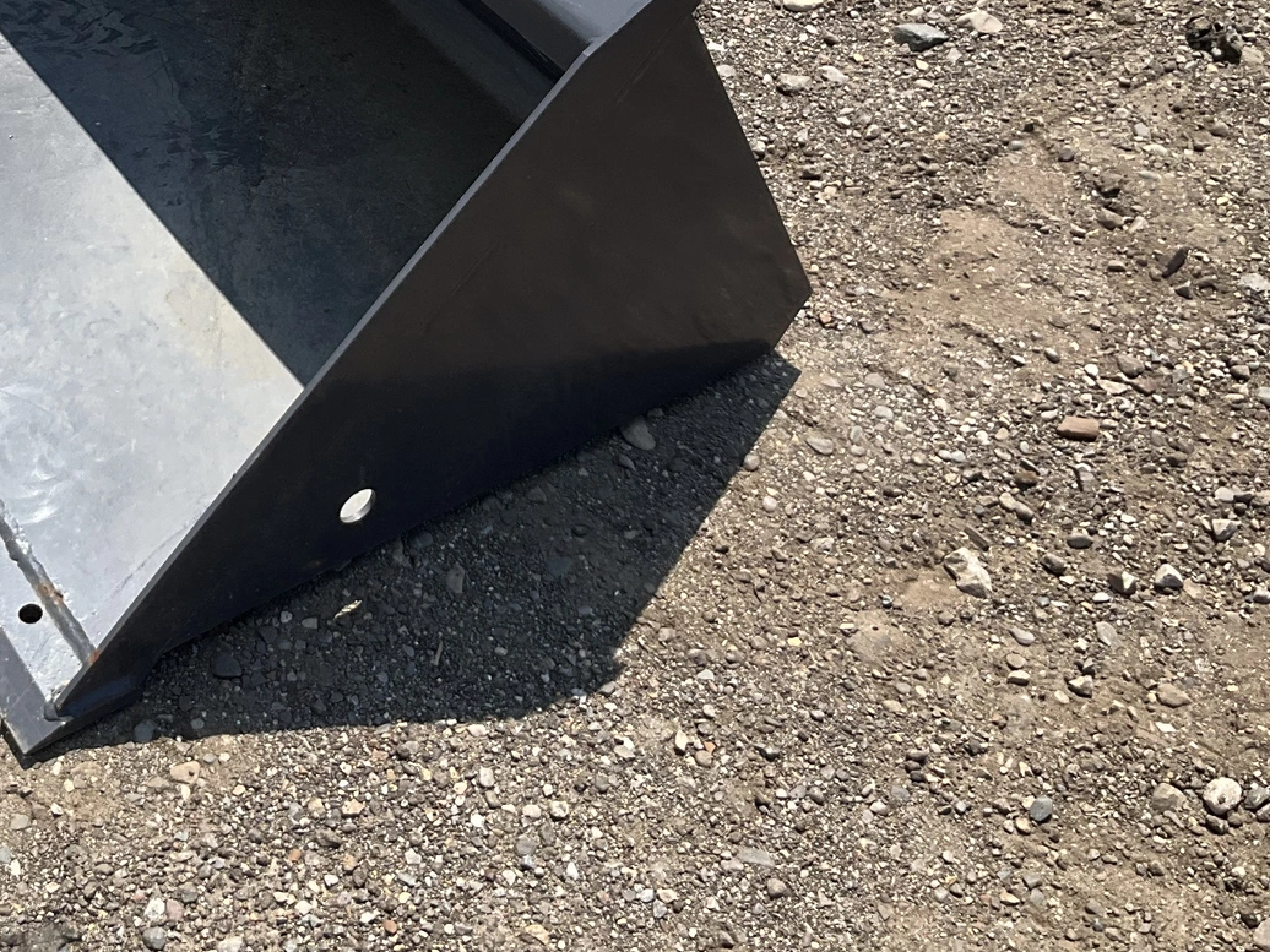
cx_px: 229
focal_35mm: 56
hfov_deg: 33.2
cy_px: 96
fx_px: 2055
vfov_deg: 25.3
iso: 25
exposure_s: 1/1121
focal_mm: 3
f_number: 1.8
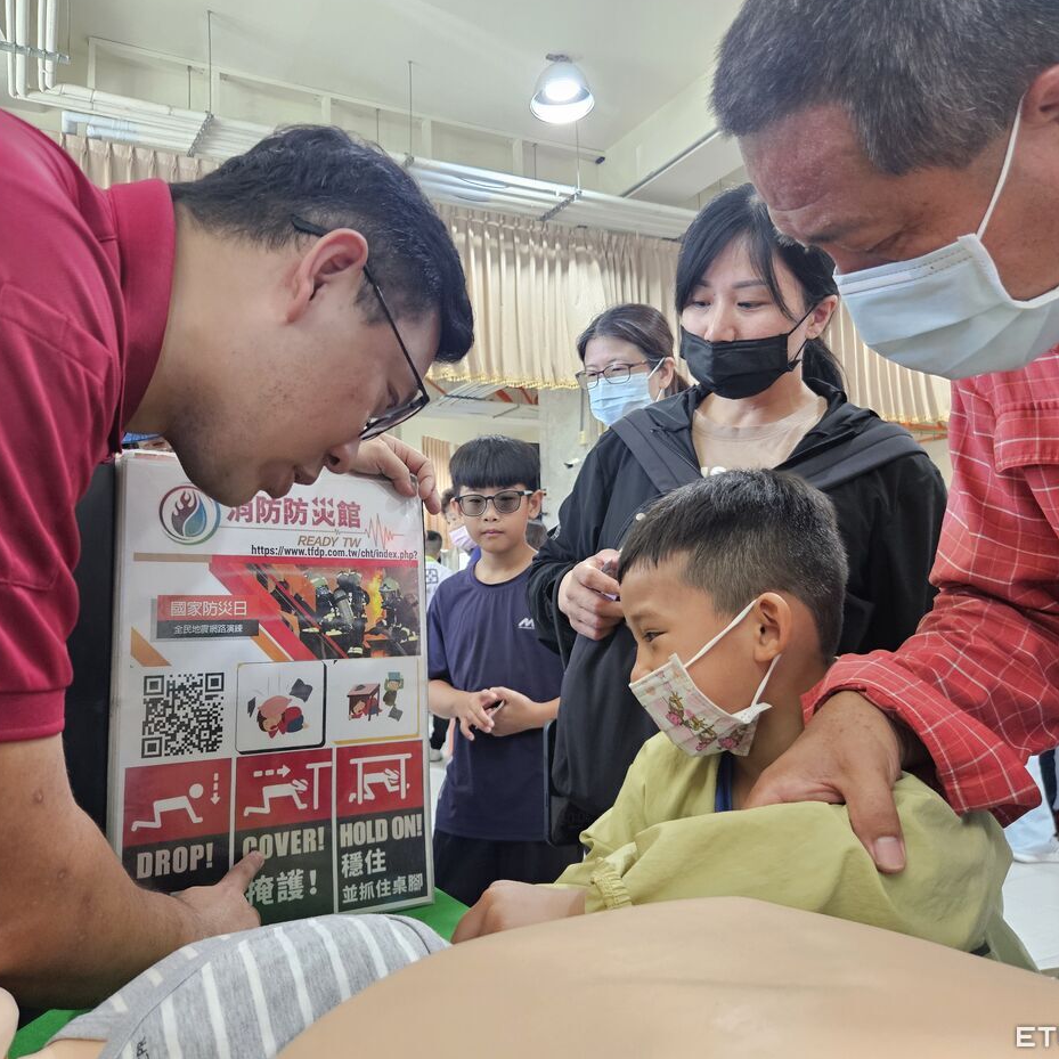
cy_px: 513
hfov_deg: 57.3
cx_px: 495
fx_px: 969
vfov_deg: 57.3
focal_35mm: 28
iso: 500
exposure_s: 1/120
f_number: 1.8
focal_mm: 5.4
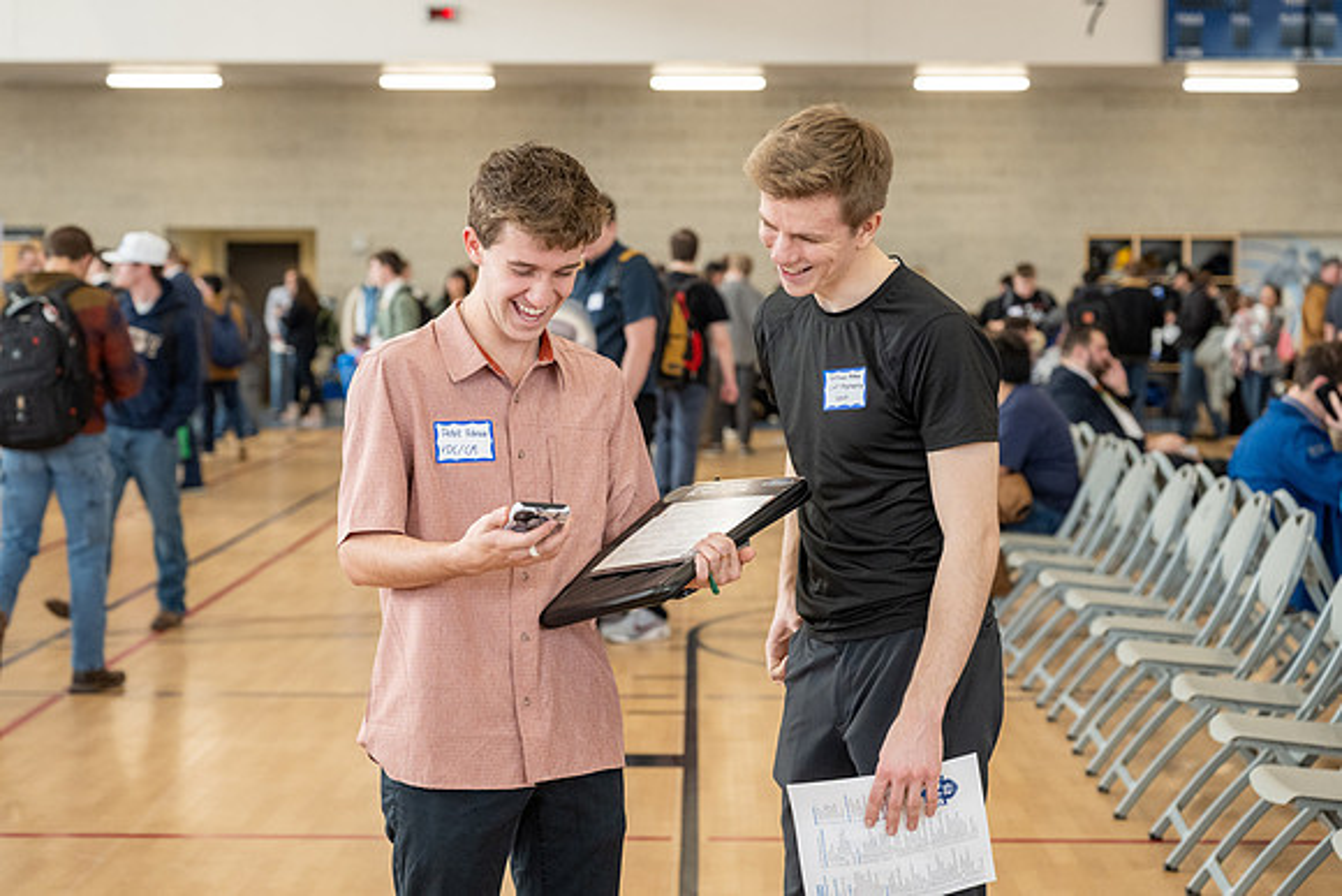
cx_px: 666
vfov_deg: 17.3
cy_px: 418
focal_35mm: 79
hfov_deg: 25.7
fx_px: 2939
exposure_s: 1/250
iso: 1250
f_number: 4
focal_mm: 70
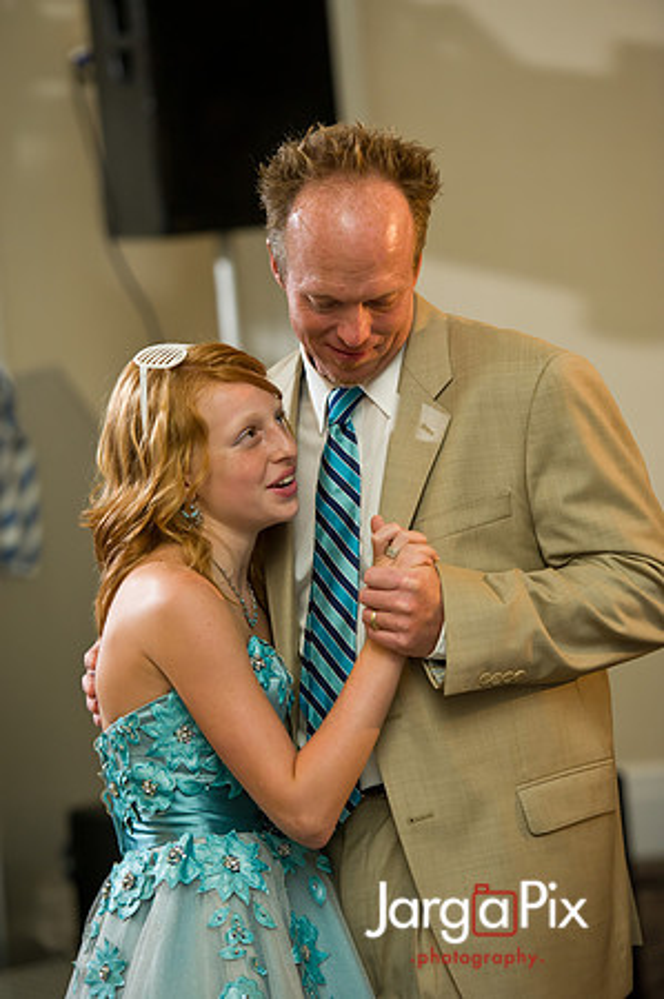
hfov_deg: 10.1
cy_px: 500
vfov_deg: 15.2
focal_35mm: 135
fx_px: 3743
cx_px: 332
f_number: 3.2
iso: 1600
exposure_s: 1/125
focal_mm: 135
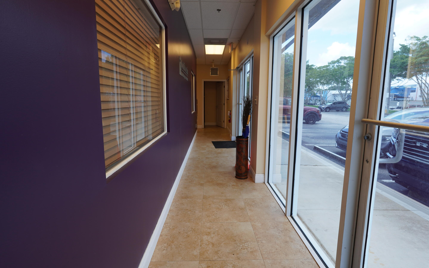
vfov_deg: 66.3
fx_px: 205
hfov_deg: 92.6
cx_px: 214
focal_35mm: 18
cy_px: 127
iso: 125
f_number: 4
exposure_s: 1/60
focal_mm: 11
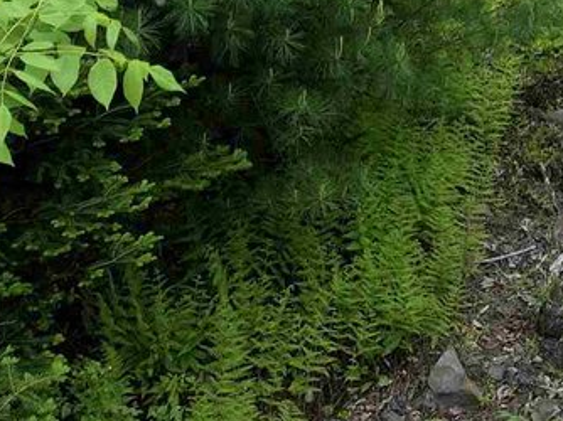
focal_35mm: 115
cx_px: 843
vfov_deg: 11.3
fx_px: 1869
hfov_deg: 15.8
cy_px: -480
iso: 290
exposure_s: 1/1250
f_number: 2.8
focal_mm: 12.29
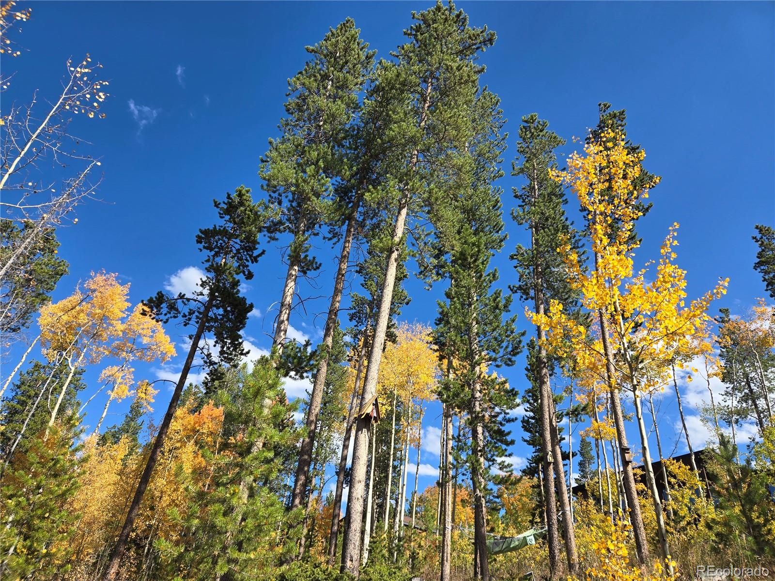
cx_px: 388
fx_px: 515
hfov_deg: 73.9
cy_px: 290
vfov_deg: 58.9
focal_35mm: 23
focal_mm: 5.4
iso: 25
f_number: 1.8
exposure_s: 1/1269
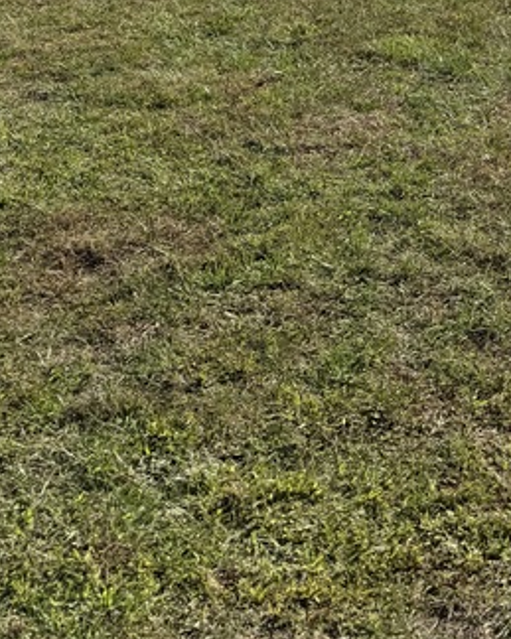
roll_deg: +0.9
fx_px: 1400
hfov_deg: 19.7
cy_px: -365
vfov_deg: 21.0
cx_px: 584
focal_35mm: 74
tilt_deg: +2.4
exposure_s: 1/4673
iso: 80
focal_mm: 6.76
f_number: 1.78
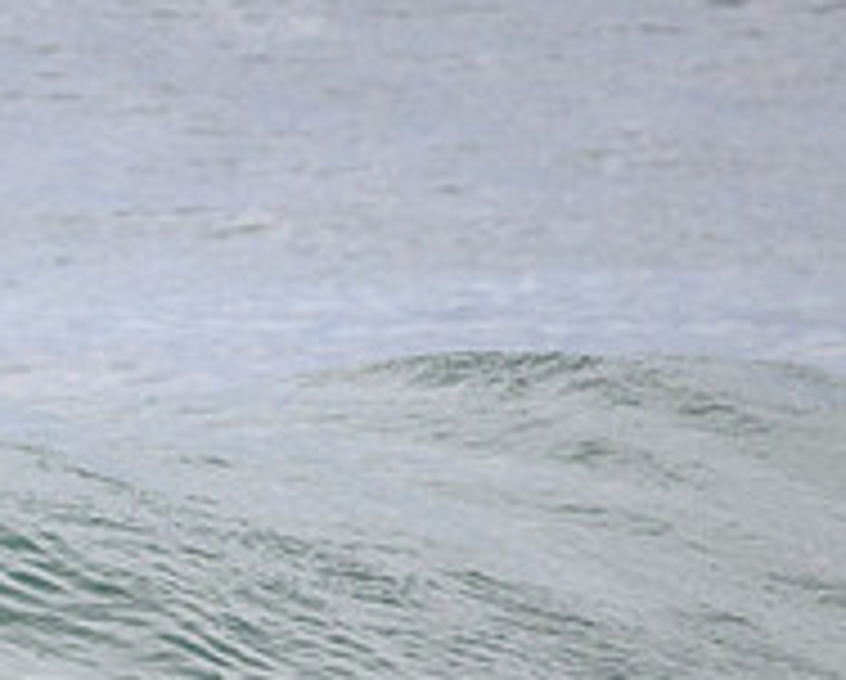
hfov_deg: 0.7
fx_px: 70844
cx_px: -417
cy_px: 742
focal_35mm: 2825
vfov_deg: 0.5
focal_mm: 800
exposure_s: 1/2000
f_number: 11
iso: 1250
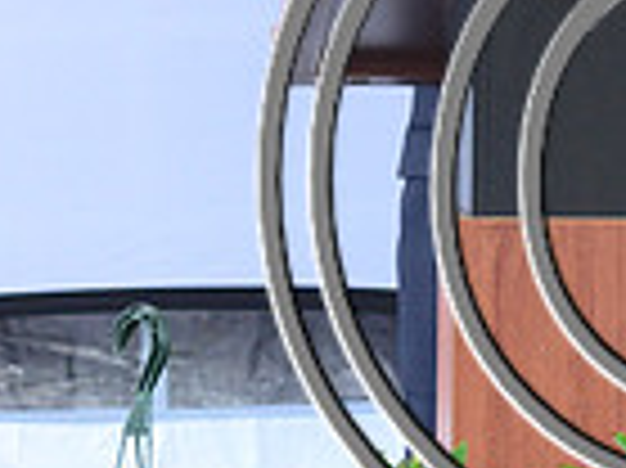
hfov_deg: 4.4
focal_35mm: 451
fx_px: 8149
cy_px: 176
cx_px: 721
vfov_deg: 3.3
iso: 800
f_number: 2.8
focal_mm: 75
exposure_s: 1/160
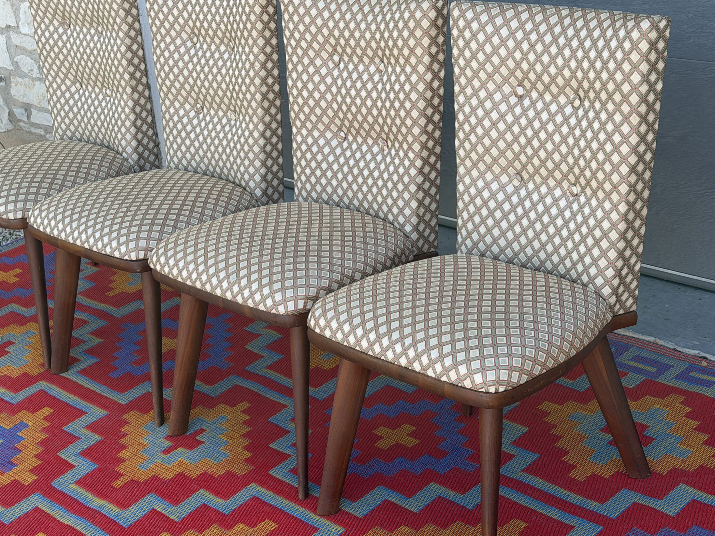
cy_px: 277
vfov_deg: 26.1
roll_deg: +5.0
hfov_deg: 34.3
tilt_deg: -22.7
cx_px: 343
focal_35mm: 56
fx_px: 1157
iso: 64
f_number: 1.78
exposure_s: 1/392
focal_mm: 6.76
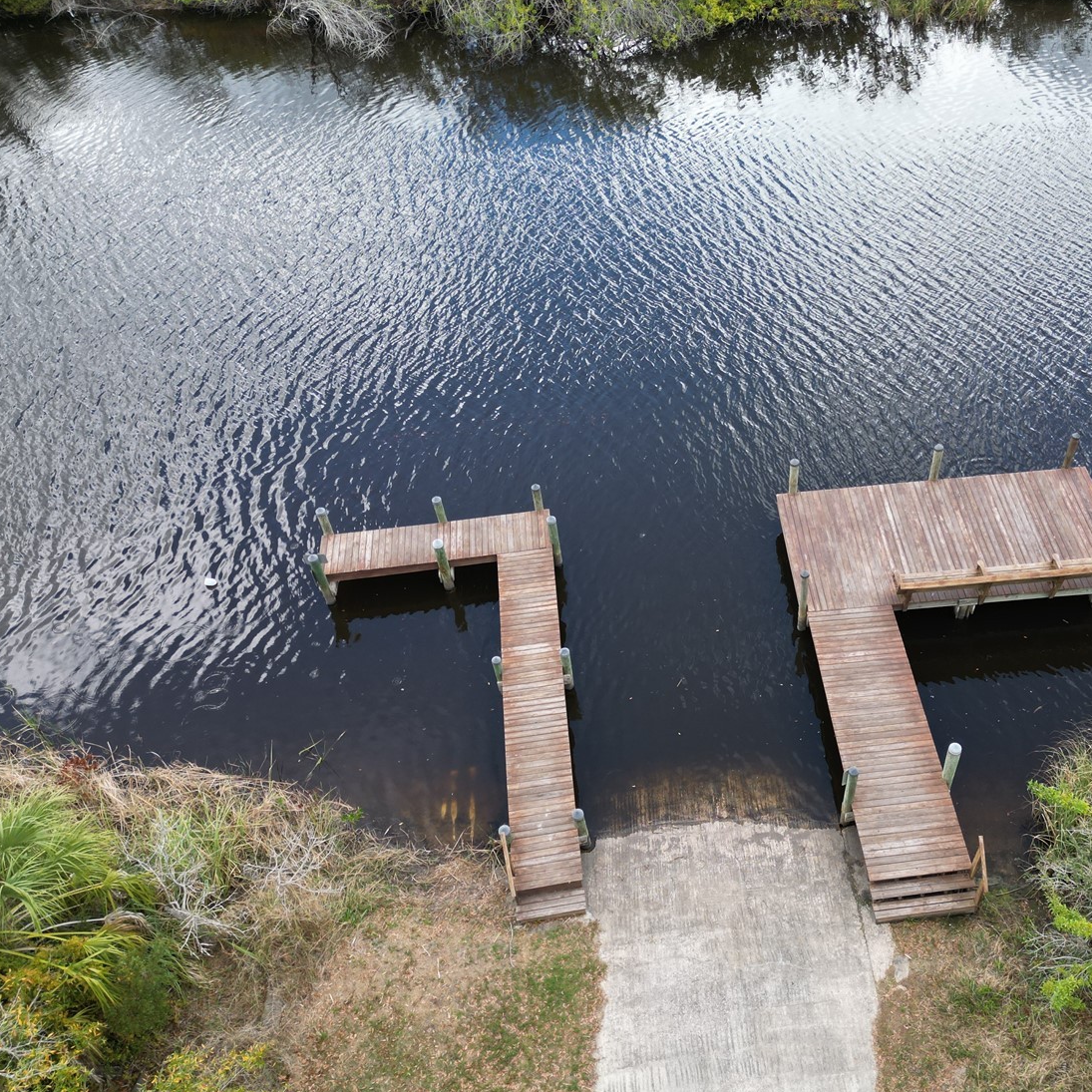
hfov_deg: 51.5
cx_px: 729
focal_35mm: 31
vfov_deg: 52.5
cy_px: 546
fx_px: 1106
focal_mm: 6.72
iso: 140
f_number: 1.7
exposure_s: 1/500
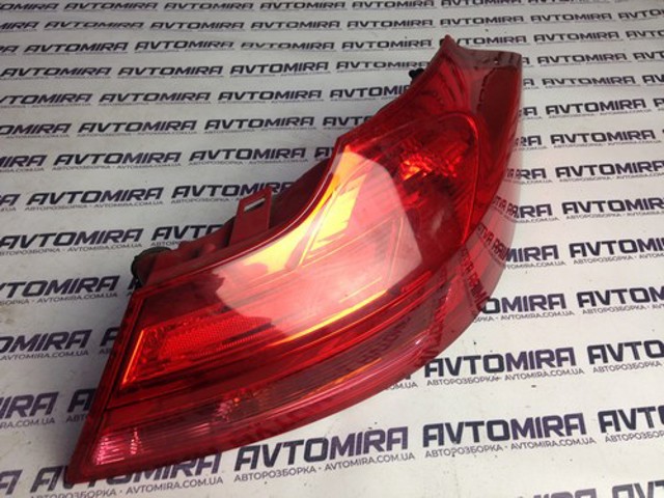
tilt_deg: -46.6
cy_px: 249
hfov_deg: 55.4
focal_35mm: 33
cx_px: 332
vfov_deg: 42.9
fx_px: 633
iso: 50
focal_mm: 4.12
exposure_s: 1/30
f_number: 2.4
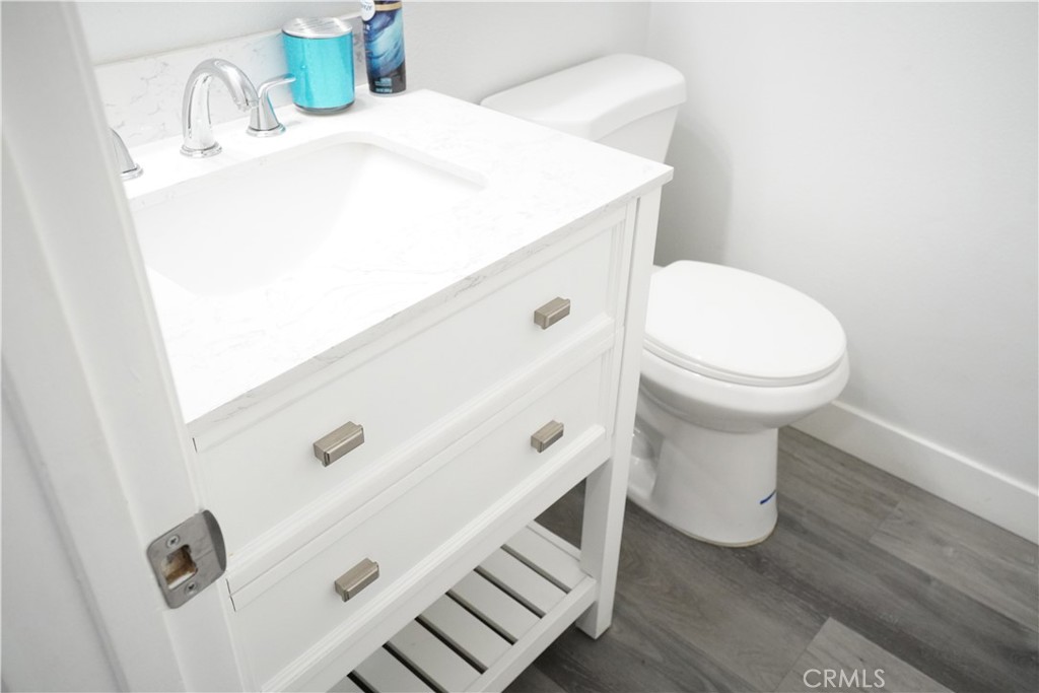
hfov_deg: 61.9
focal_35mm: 30
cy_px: 346
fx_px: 866
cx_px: 520
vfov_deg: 43.6
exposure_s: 1/250
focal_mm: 20
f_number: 4.5
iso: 3200
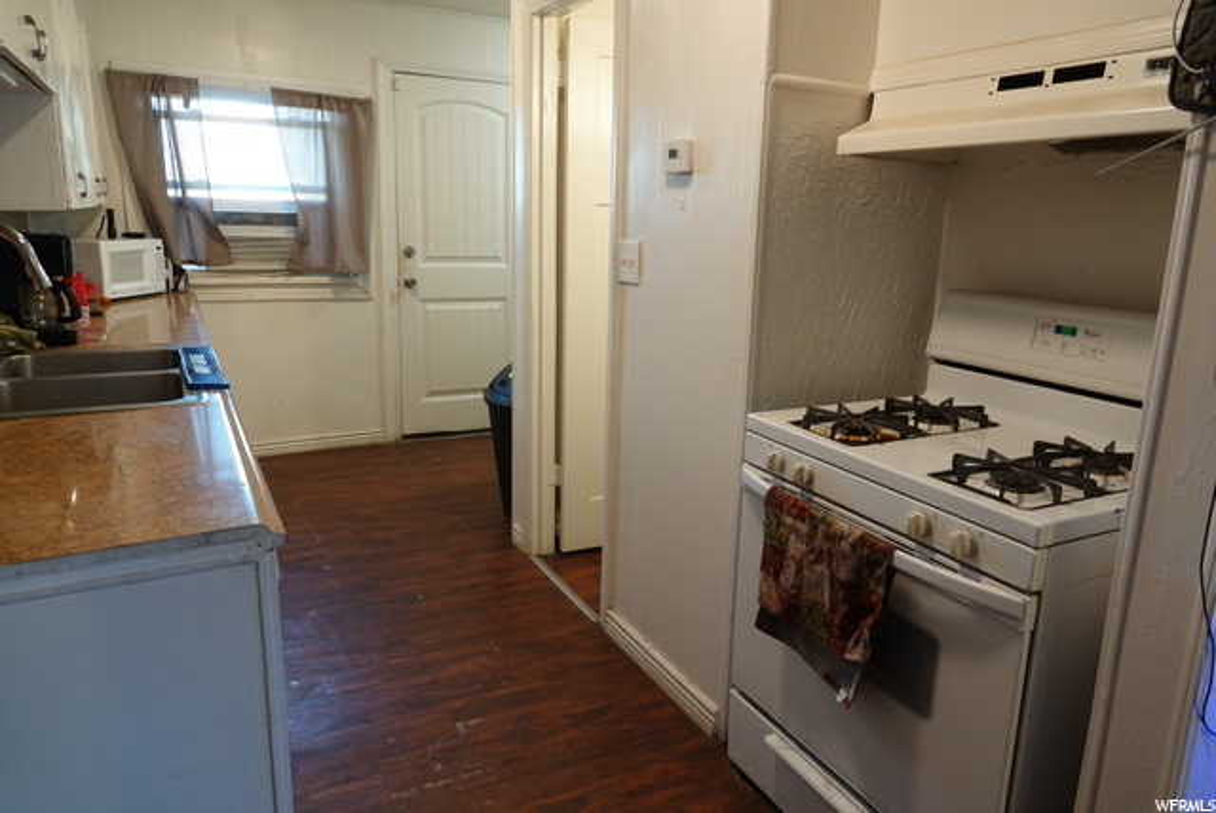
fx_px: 811
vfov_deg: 53.2
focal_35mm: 24
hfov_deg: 73.7
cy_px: 406
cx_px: 608
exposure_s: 1/30
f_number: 2.5
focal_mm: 8.8
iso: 200
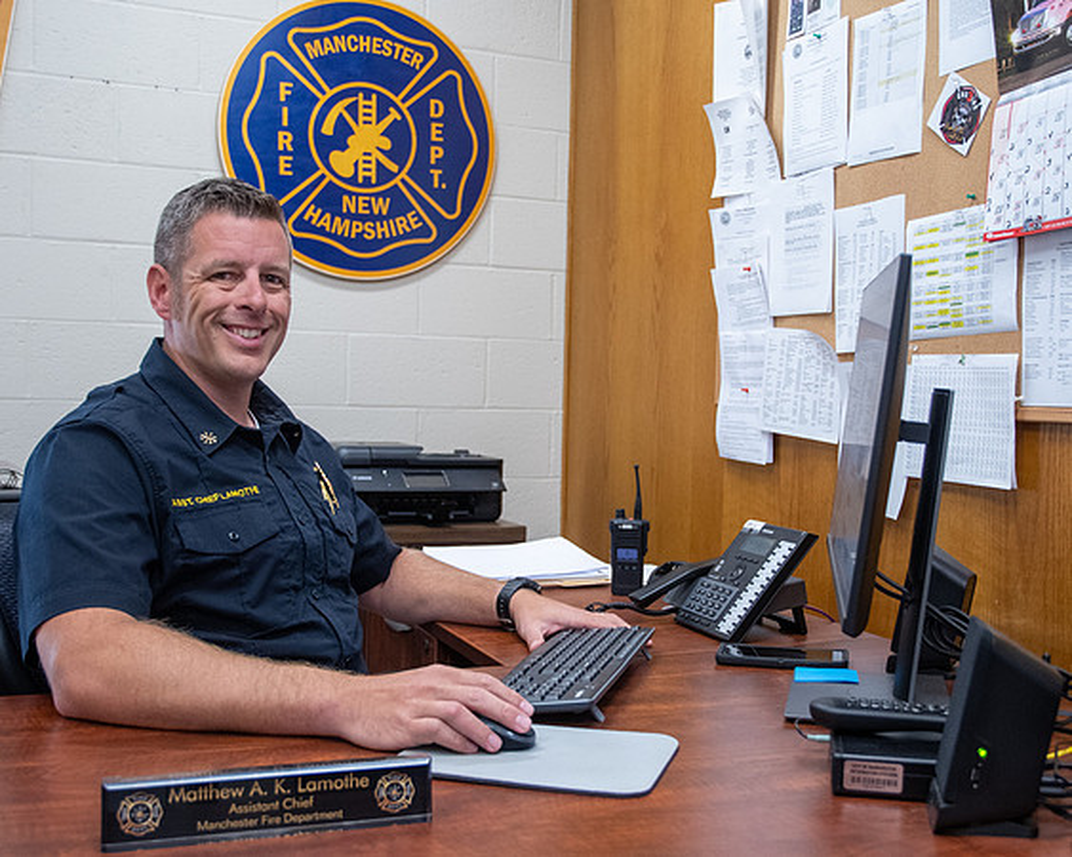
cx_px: 611
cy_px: 433
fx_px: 1239
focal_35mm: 39
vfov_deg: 38.1
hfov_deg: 46.6
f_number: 3.2
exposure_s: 1/250
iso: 1250
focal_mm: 20
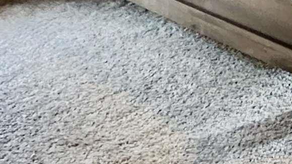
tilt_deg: -1.5
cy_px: -260
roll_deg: -3.0
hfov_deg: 20.2
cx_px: 501
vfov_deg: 11.6
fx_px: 627
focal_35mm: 81
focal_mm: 2.22
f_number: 2.2
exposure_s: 1/60
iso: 400
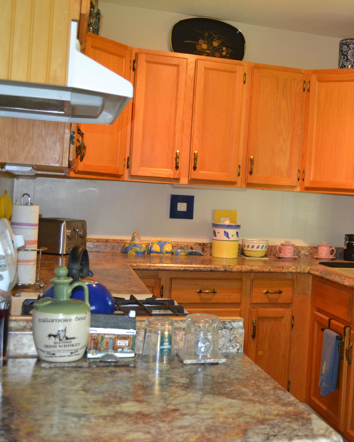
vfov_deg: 39.5
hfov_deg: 30.9
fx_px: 616
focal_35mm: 47
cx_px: 304
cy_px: 223
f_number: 4
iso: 1000
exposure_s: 1/60
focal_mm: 22
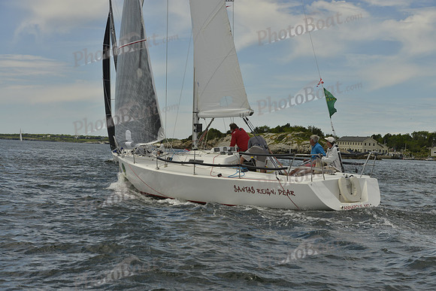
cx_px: 218
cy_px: 146
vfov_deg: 19.5
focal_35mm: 70
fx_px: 848
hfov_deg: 28.8
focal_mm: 70
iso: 280
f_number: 9
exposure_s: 1/1600
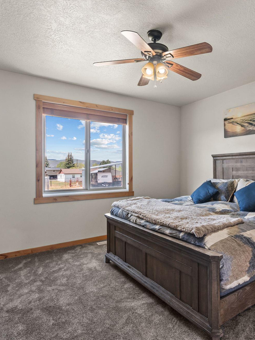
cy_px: 166
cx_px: 172
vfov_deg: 71.6
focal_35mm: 24
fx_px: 236
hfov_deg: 55.5
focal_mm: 16
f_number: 8
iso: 500
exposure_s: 1/3
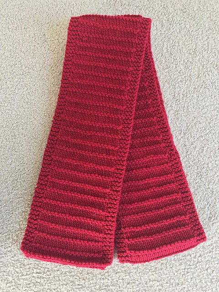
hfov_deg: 49.7
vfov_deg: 63.4
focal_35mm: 28
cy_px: 146
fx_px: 236
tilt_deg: -78.5
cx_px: 110
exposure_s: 1/40
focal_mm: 3.99
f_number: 1.8
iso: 25
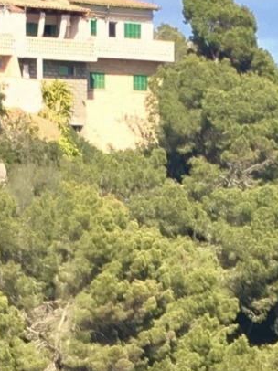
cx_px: 163
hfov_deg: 8.1
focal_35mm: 183
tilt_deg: -9.0
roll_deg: -1.7
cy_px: 617
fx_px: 1962
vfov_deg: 10.3
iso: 25
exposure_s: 1/229
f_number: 2.2
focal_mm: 4.15
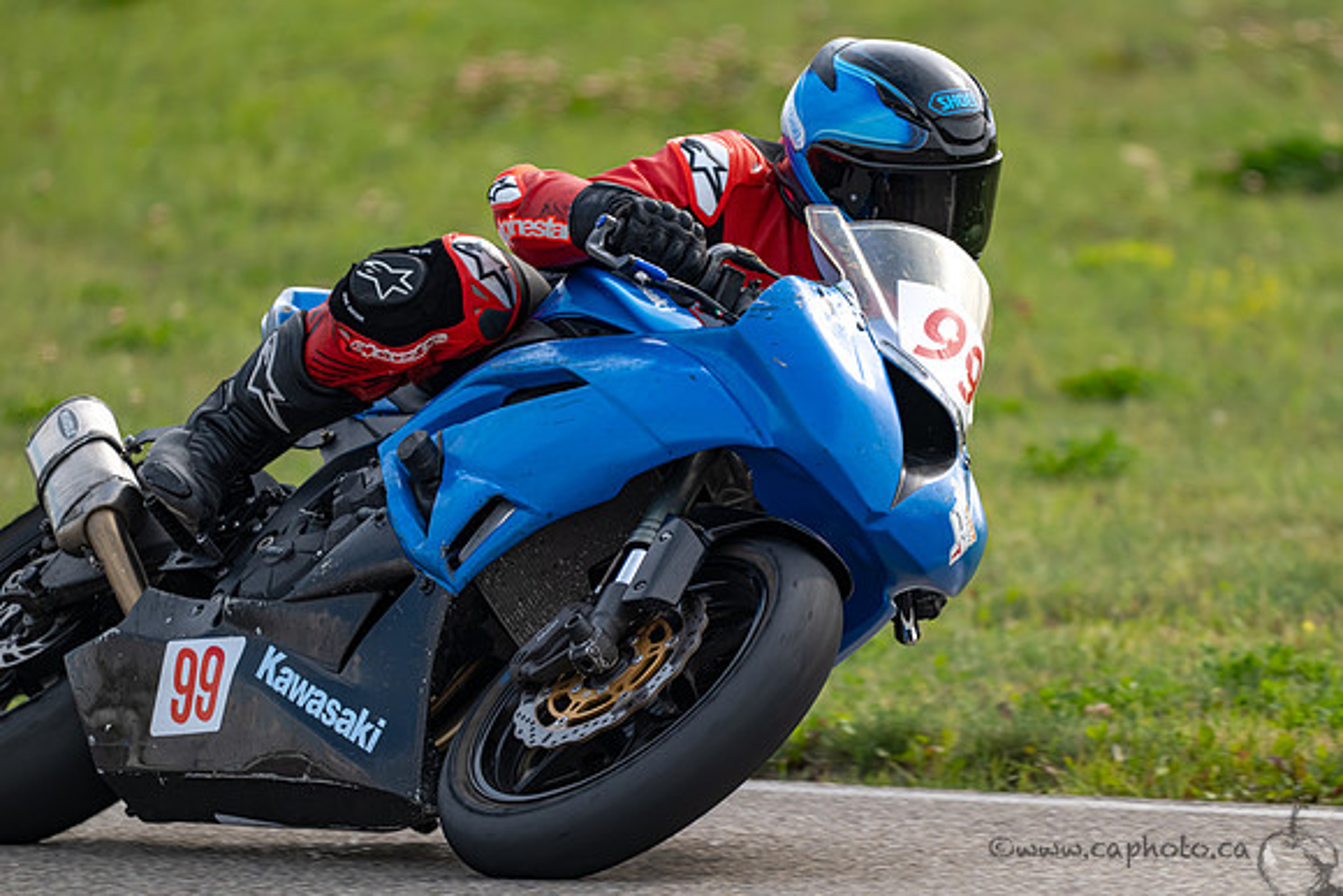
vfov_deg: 2.1
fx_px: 24426
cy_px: 489
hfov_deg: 3.1
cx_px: 733
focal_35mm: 655
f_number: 6.3
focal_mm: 600
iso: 560
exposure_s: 1/1250
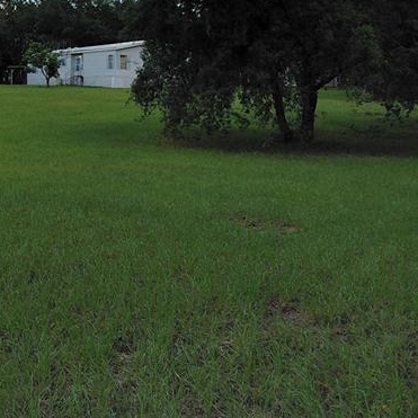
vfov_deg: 26.9
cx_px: -24
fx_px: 833
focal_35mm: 61
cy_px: 21
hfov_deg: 26.3
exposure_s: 1/1875
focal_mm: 4.69
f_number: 1.8
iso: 50
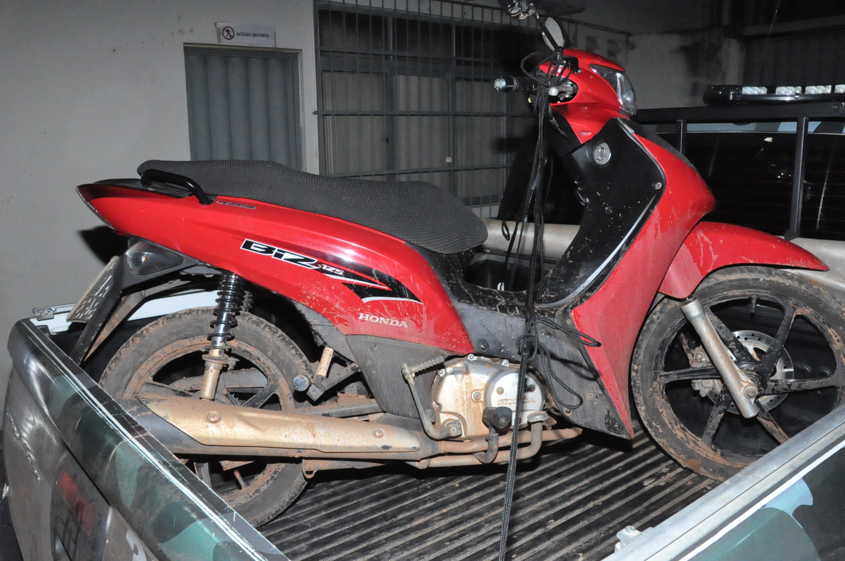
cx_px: 422
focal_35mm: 32
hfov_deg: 59.6
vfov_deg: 41.6
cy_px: 280
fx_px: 738
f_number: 11
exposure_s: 1/200
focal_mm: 21
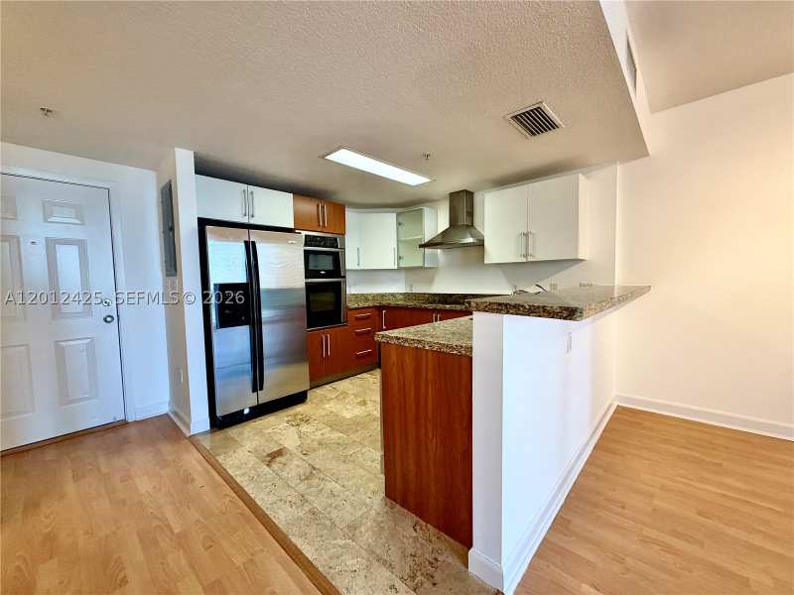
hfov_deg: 102.1
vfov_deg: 85.7
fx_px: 321
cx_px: 397
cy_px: 298
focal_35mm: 14
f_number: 2.2
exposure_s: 1/60
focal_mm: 2.22
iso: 250
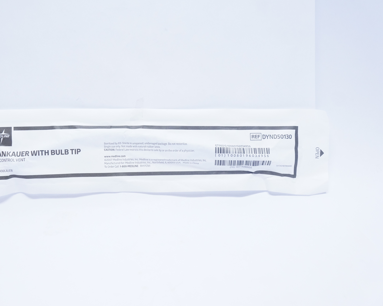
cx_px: 147
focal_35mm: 42
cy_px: 149
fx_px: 476
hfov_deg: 43.5
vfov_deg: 35.7
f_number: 5
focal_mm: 24
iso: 1600
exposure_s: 1/125
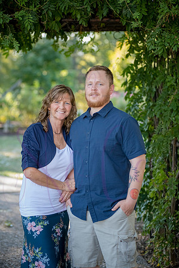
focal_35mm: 100
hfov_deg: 13.7
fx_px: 746
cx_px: 90
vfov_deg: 20.4
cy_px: 134
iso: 800
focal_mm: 100
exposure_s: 1/320
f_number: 3.5
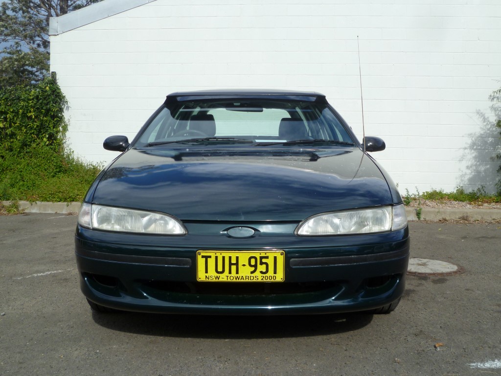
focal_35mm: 37
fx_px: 536
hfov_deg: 50.1
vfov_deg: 38.7
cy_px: 188
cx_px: 250
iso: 80
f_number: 3.1
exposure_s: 1/640
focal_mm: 6.6
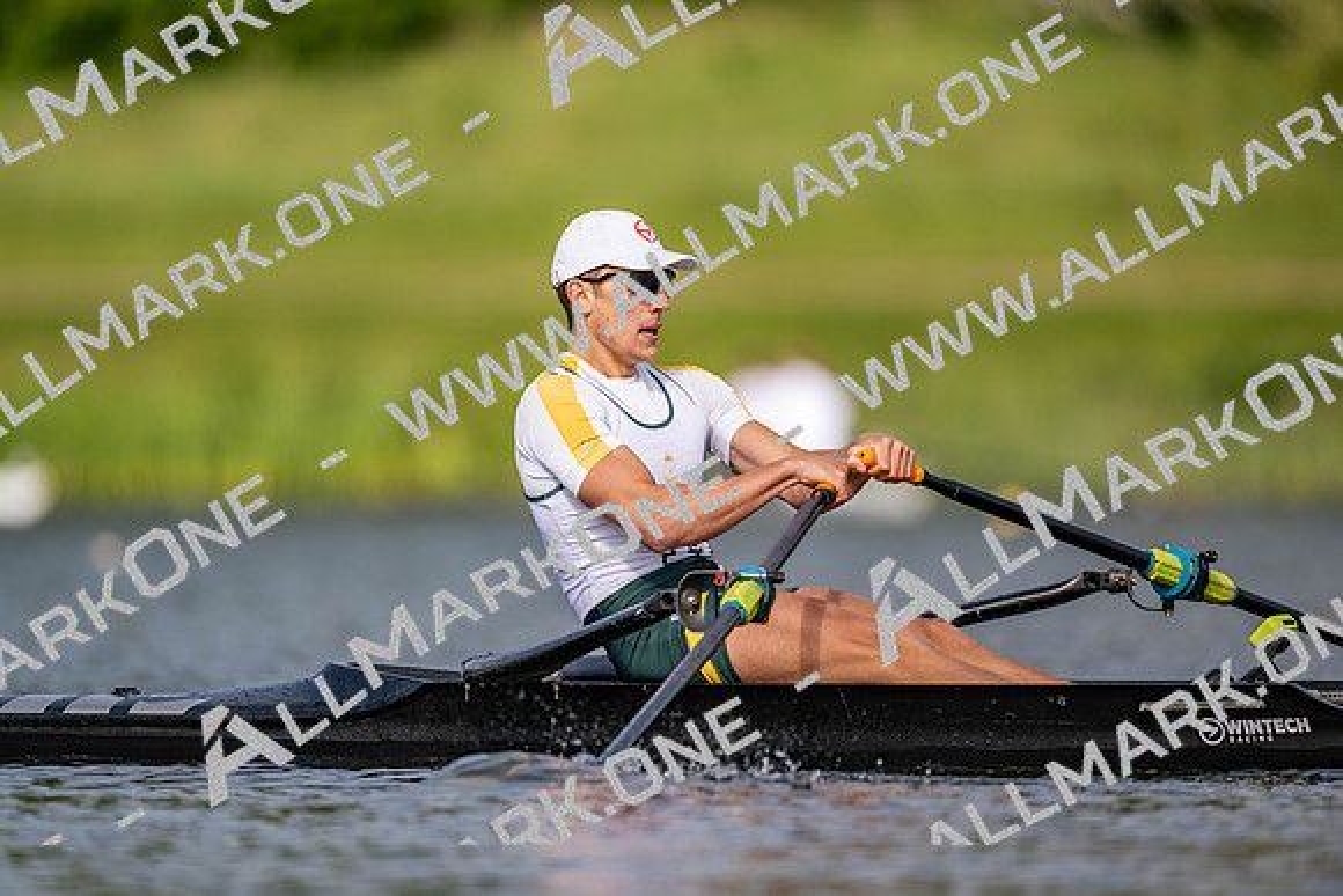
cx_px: 672
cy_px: 448
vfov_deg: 2.3
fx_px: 22388
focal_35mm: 600
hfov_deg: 3.4
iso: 280
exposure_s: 1/2500
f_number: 4
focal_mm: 600
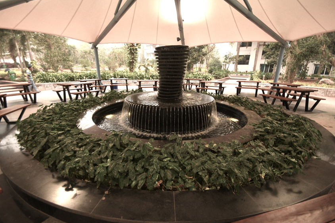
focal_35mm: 16
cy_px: 115
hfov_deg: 96.7
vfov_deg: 73.7
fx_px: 149
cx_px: 172
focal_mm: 10
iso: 1000
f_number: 3.5
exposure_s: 1/30
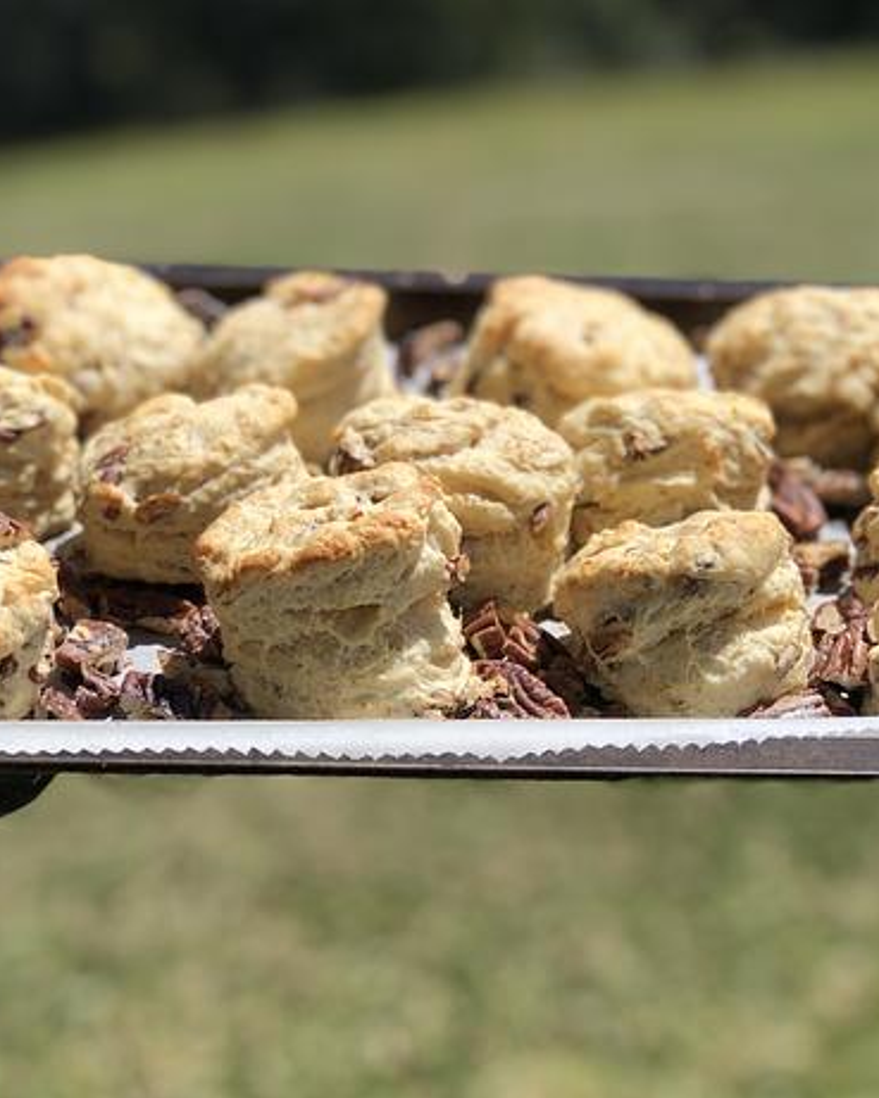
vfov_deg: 25.4
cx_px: 522
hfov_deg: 20.4
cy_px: 554
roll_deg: +1.9
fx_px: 2438
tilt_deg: -21.1
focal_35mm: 75
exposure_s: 1/1143
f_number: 2.8
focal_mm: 6.6
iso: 20
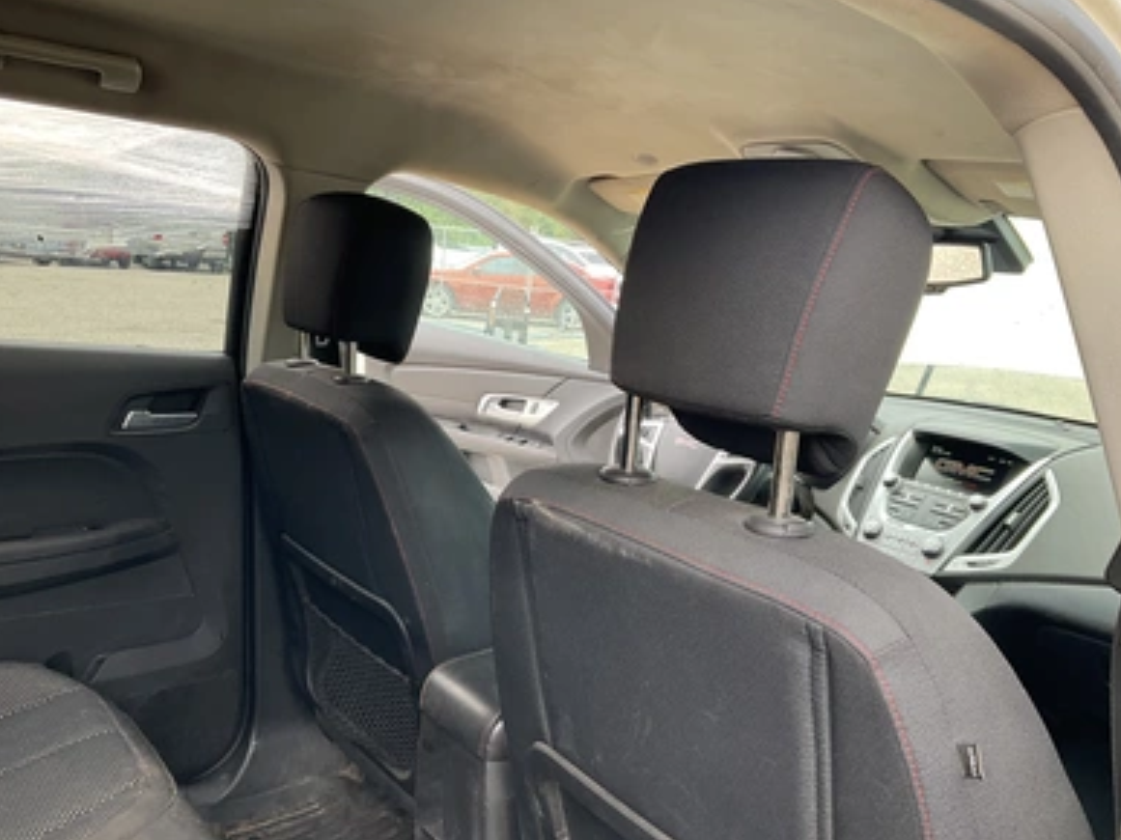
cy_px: 420
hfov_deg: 60.0
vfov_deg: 46.8
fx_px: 971
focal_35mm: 30
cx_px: 571
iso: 40
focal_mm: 3
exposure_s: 1/122
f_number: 1.8
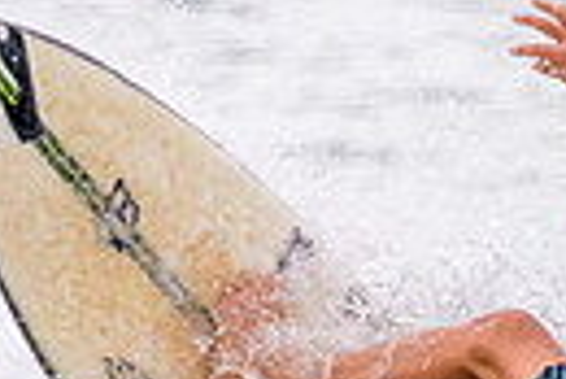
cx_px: 330
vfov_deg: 0.3
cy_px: 516
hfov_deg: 0.4
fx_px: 75613
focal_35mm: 4804
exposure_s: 1/2000
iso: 2500
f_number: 11
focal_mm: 800
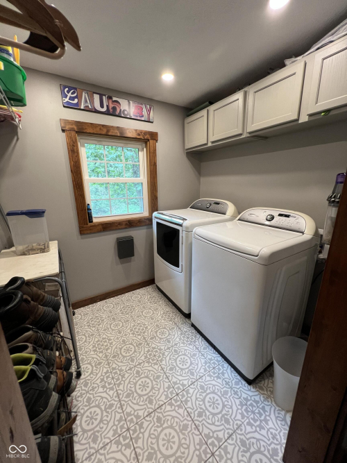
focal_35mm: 13
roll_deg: +0.0
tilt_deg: -14.3
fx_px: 174
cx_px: 174
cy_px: 232
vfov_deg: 106.2
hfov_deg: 89.9
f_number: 1.8
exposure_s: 1/60
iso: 160
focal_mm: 1.57
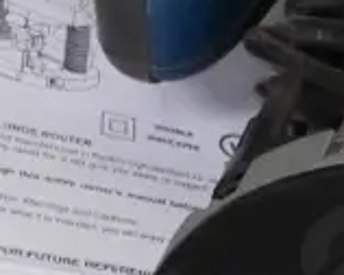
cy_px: 67
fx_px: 2837
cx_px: 618
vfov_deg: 5.5
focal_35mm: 279
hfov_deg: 6.8
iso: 3200
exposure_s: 1/20
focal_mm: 22
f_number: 4.8
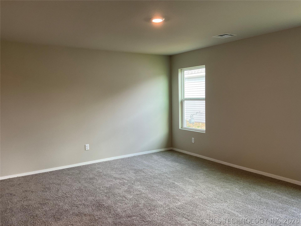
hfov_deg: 61.7
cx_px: 150
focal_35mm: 29
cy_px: 113
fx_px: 252
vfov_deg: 48.2
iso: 50
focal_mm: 3
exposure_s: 1/60
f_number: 1.8
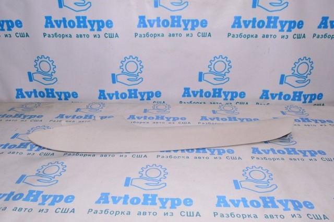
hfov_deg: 67.4
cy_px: 111
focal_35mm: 27
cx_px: 167
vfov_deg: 47.8
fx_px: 250
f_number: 8
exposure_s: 1/200
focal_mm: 18
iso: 1600
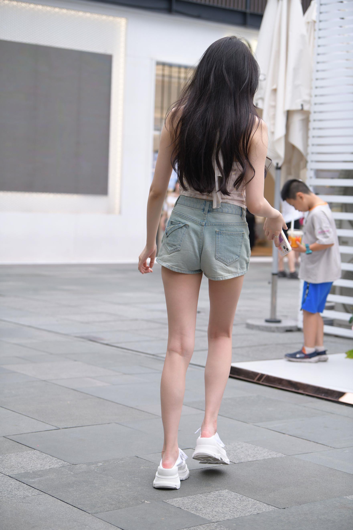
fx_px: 1029
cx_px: 176
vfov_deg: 28.8
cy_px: 265
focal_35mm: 70
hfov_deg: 19.5
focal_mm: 70
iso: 500
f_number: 3.5
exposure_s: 1/400
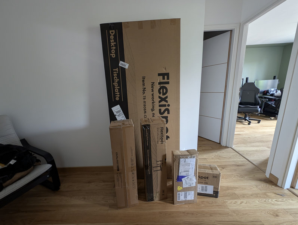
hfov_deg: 110.5
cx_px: 149
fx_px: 103
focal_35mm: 12
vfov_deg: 94.6
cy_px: 112
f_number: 1.95
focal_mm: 2.23
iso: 165
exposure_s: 1/23.8
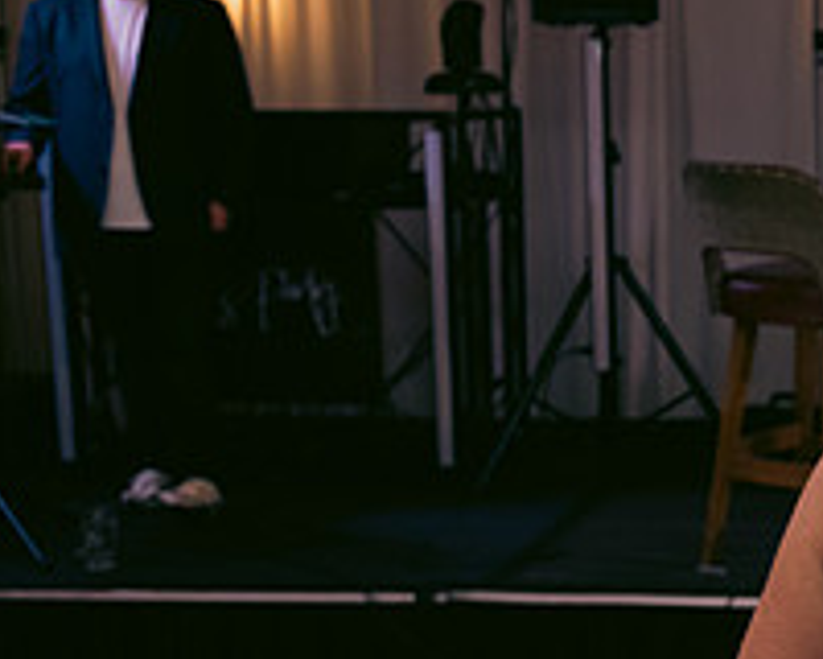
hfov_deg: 22.1
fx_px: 1924
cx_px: 1025
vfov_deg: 19.4
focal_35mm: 79
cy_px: 389
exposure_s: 1/160
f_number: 3.5
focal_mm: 29
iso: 800
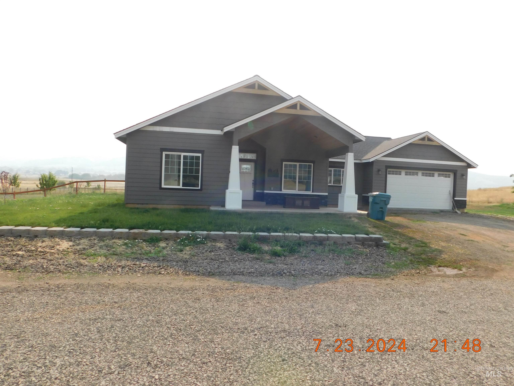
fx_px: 342
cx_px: 257
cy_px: 193
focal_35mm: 23
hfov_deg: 73.9
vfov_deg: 58.9
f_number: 3
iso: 125
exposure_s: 1/1000
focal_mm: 4
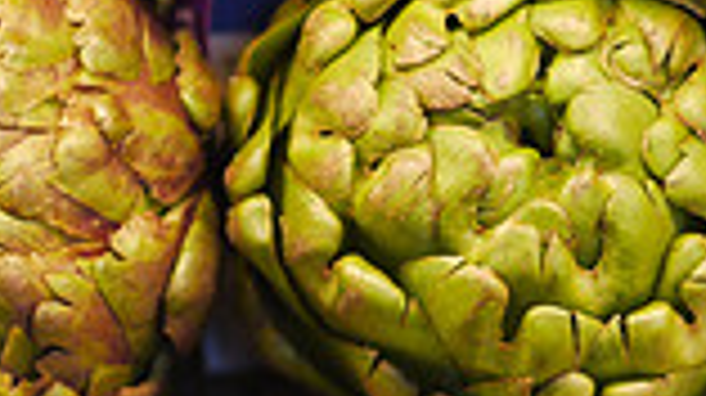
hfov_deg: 5.9
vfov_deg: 3.3
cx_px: 904
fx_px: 6771
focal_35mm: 362
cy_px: 155
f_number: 1.8
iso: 250
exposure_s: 1/125
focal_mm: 45
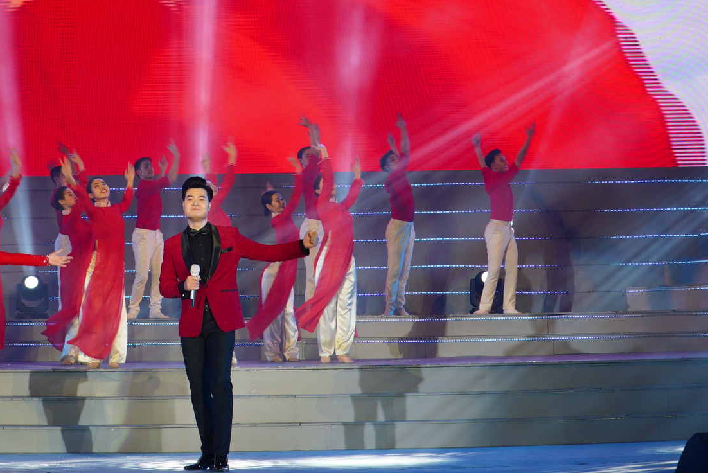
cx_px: 91
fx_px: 1928
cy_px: 57
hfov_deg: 20.4
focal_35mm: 98
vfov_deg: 13.9
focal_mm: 36
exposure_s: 1/50
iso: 200
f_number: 7.1
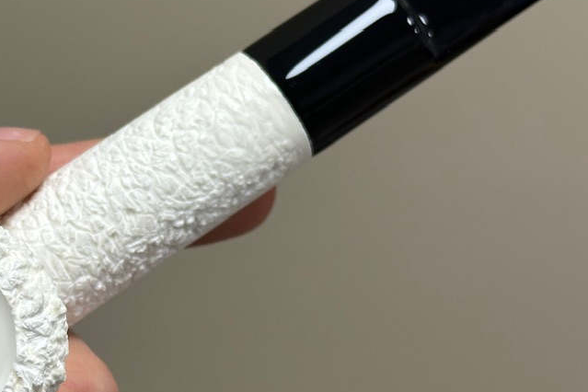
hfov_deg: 20.2
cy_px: 214
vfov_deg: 13.7
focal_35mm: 100
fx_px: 1633
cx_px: 112
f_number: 1.78
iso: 80
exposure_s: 1/121
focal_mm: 6.86
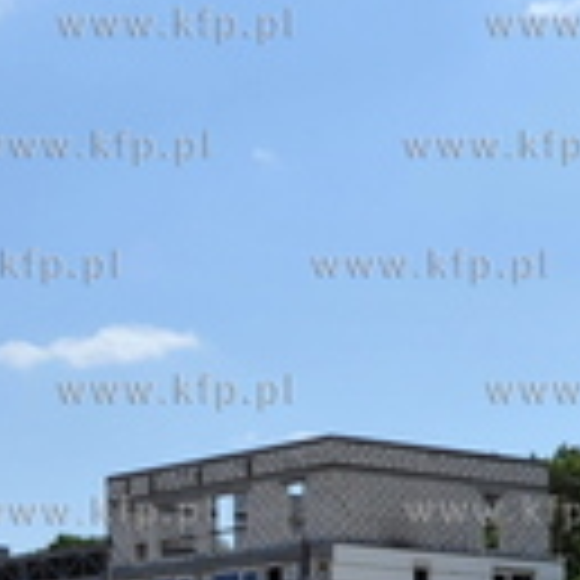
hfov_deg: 24.9
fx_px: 1194
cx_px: -94
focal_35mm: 63
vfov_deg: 26.9
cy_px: 450
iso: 200
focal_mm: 24
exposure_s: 1/500
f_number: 11
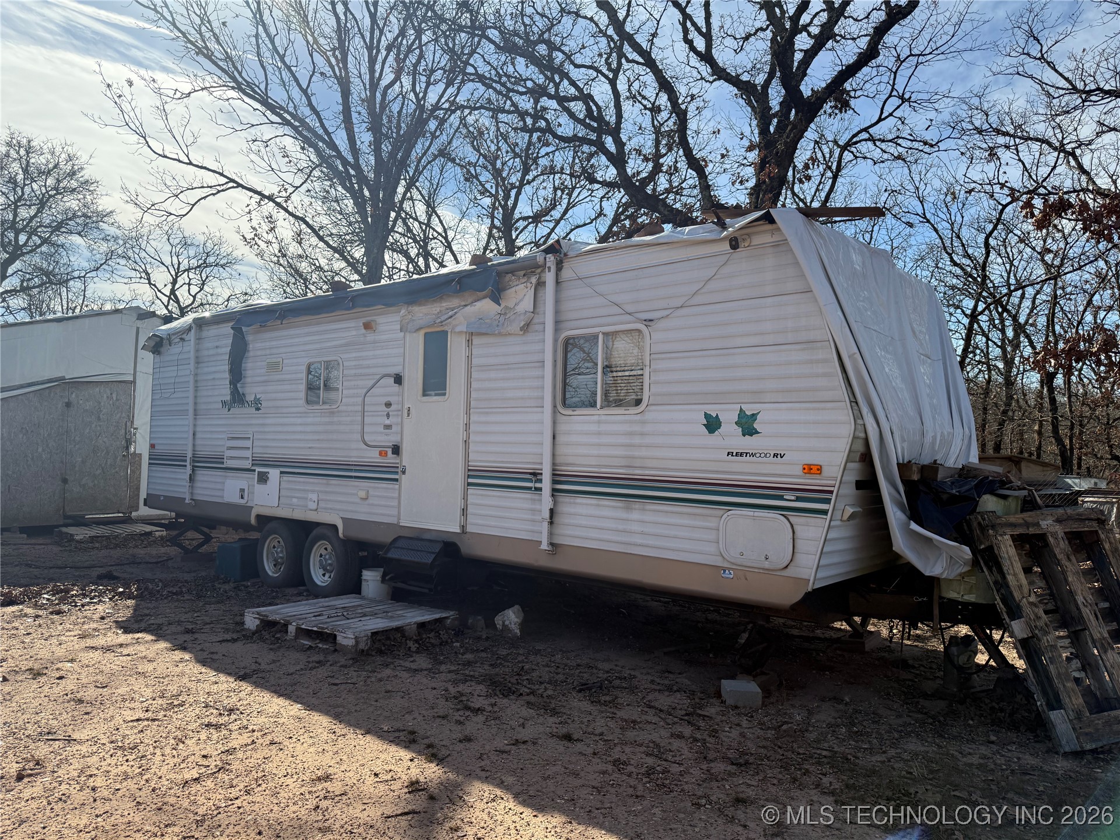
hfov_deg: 71.6
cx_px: 560
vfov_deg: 56.8
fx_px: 777
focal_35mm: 24
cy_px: 420
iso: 100
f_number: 1.78
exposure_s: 1/5714
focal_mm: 6.76
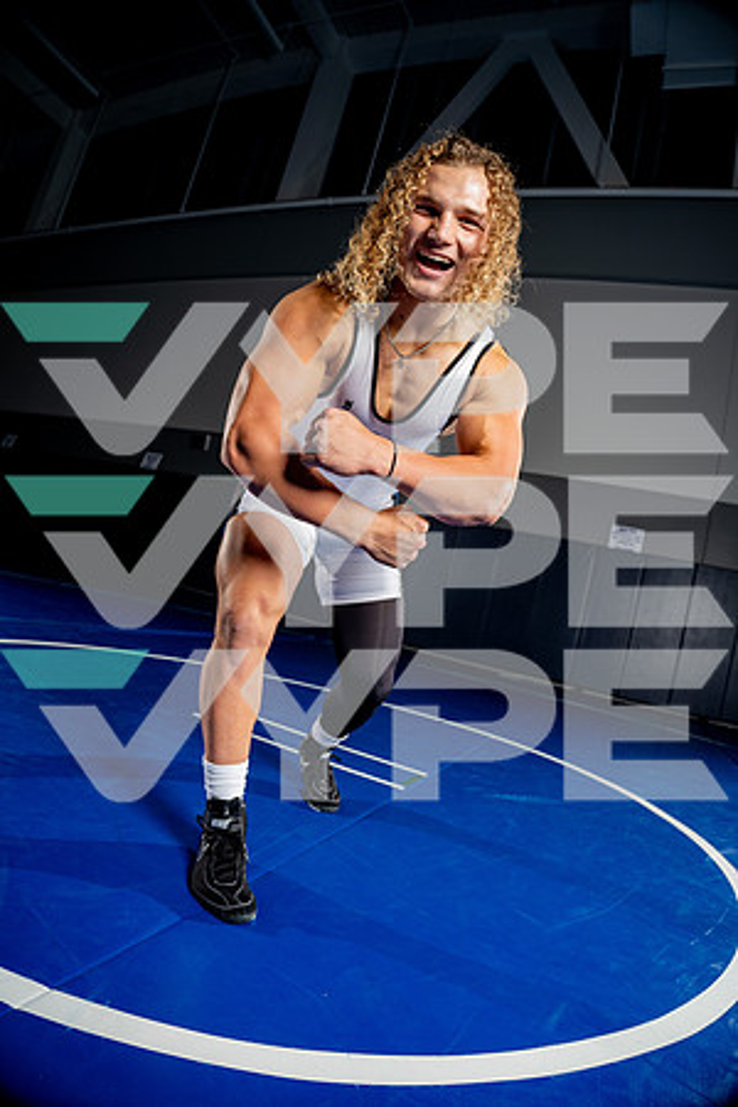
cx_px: 369
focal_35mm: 20
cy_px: 554
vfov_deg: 84.0
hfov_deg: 61.9
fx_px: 615
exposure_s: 1/250
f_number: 4
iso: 125
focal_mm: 20
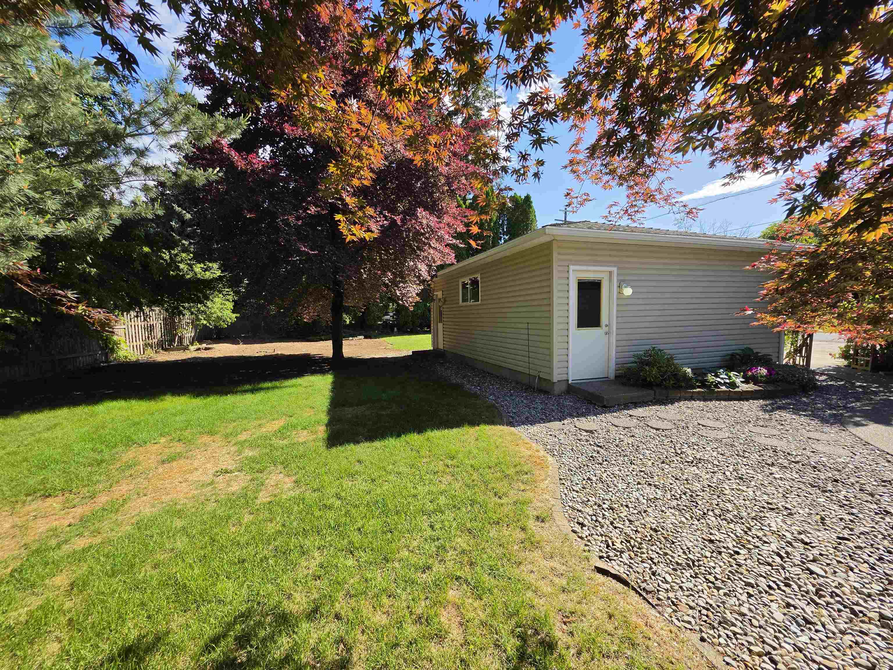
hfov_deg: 106.2
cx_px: 446
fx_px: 335
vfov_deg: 89.9
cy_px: 335
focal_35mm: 13
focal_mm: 2.2
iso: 32
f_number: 1.9
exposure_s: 1/976
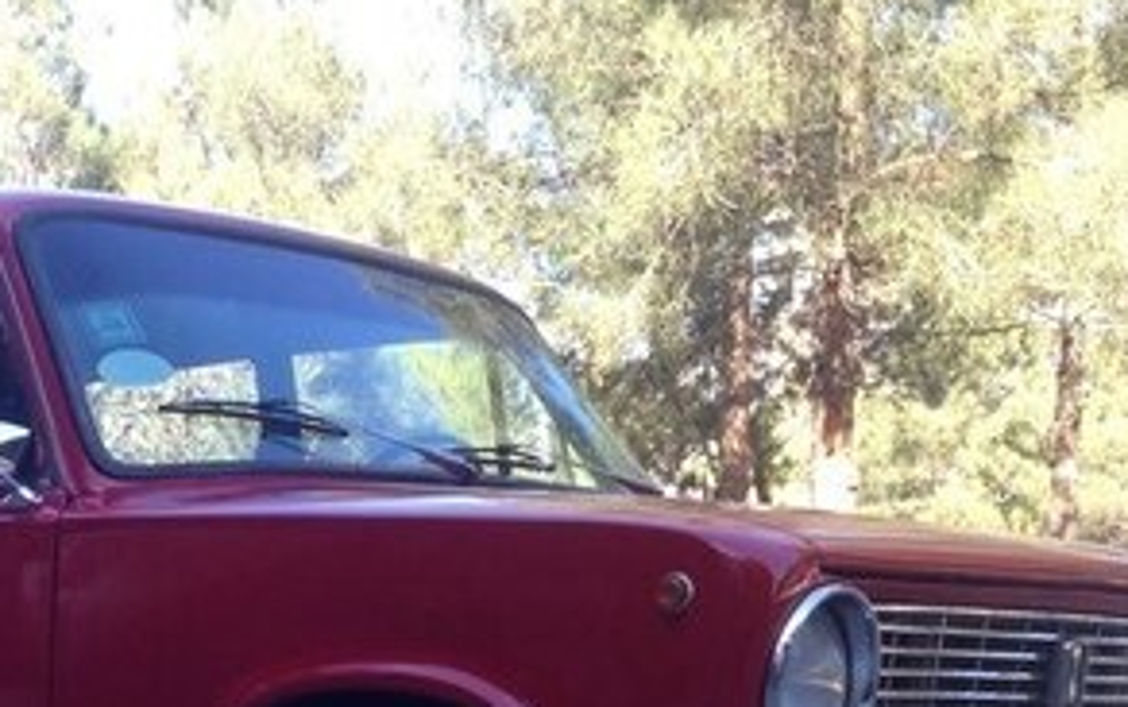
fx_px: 2430
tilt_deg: -4.4
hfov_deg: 25.7
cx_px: 247
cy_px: 941
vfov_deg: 15.7
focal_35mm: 79
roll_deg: -2.0
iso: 50
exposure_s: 1/156
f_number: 2.4
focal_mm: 4.12
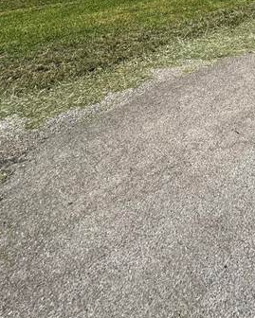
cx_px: 259
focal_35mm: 39
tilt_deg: +1.2
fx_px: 368
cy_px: -94
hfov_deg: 34.5
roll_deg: +1.8
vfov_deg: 34.0
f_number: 2.2
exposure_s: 1/1789
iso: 50
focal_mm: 2.22
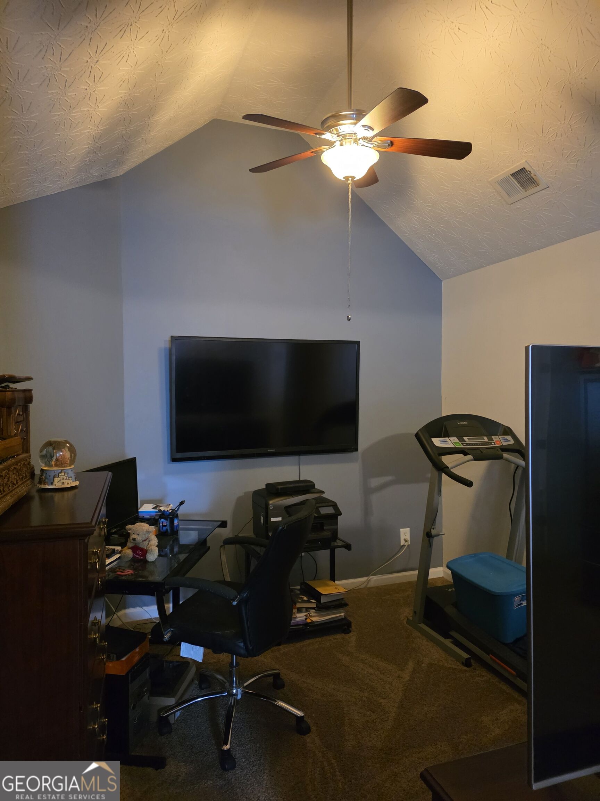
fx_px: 532
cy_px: 400
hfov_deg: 58.9
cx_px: 300
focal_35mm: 23
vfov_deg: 73.9
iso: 1600
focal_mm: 6.3
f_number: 1.7
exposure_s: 1/60
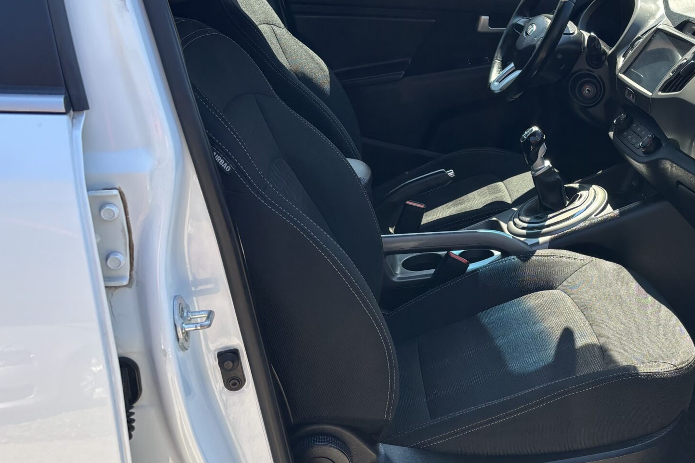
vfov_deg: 28.0
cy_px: 185
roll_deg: -5.1
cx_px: 576
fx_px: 926
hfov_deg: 39.2
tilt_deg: -23.8
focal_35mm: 48
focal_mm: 5.96
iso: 50
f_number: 1.6
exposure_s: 1/581
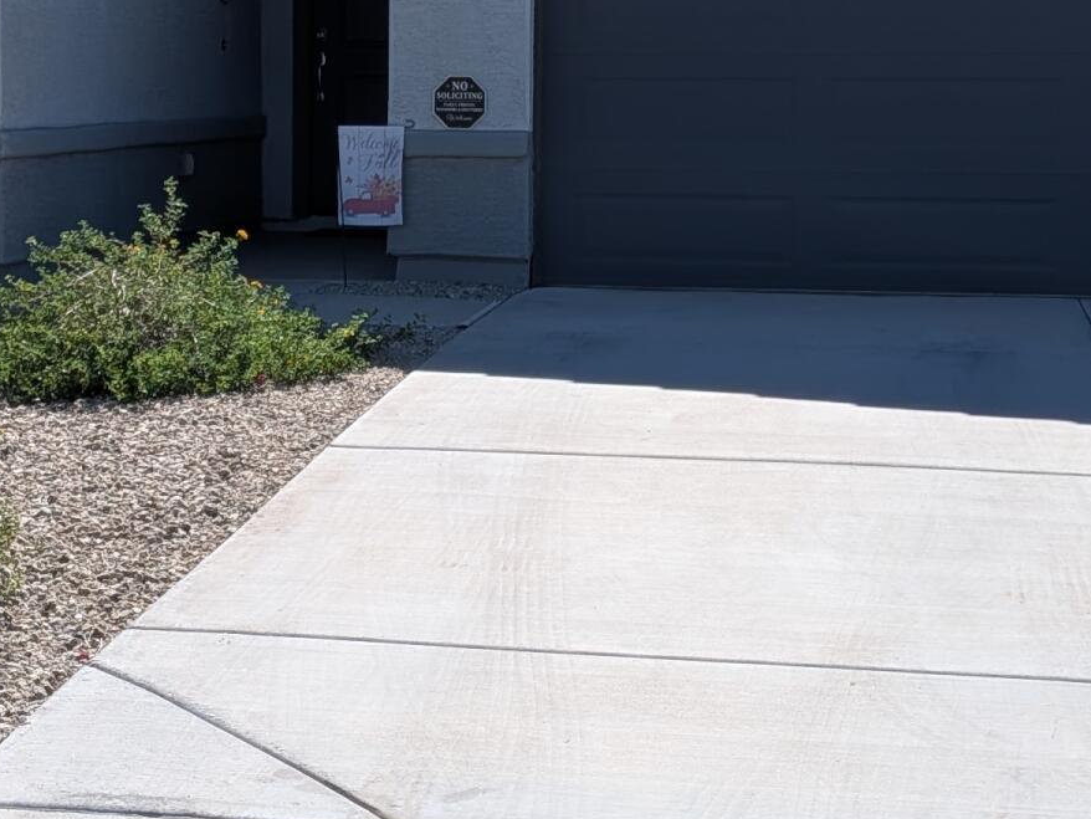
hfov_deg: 23.8
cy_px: 261
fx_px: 2585
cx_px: 459
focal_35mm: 82
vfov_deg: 17.9
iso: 34
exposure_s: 1/2160
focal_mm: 4.53
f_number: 1.7
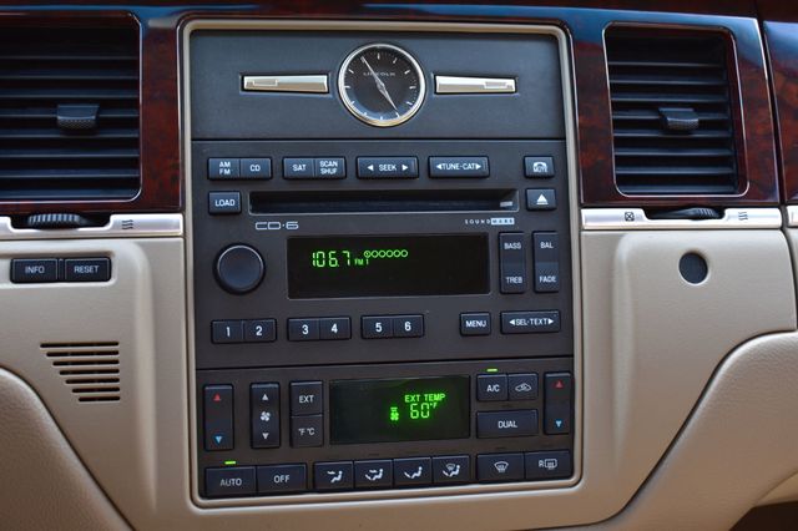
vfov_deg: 26.5
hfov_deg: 38.9
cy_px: 266
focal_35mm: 51
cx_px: 399
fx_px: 1130
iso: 400
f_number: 6.3
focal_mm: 34
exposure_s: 1/20
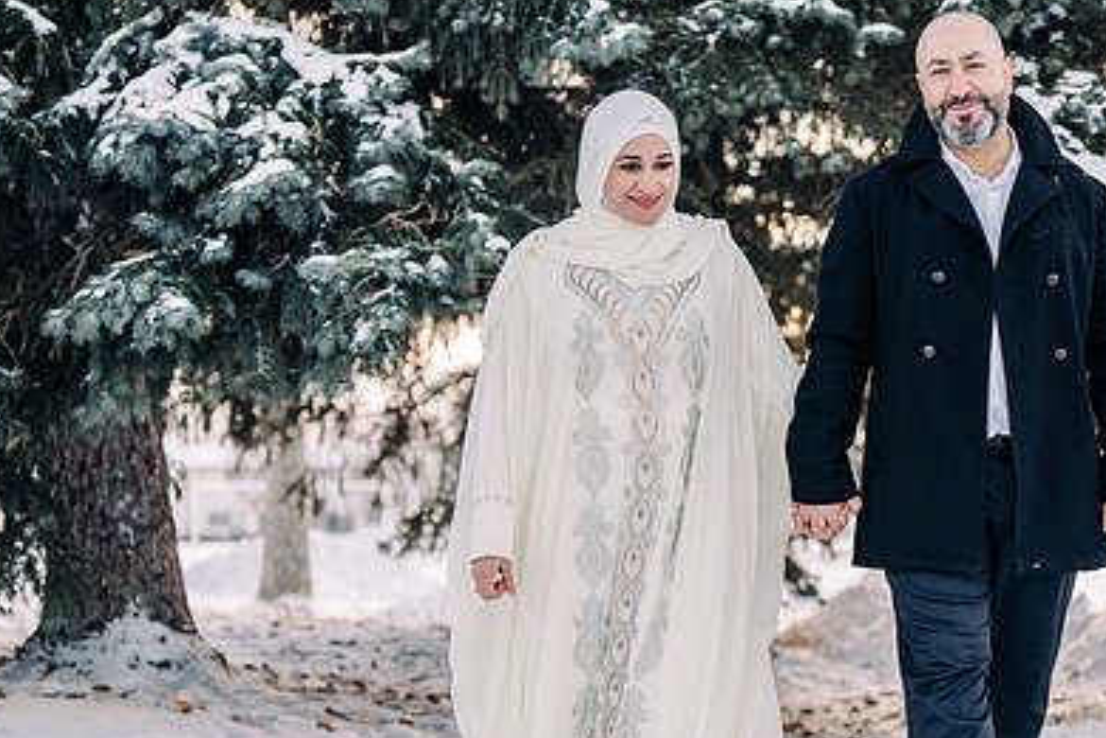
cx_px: 783
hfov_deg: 19.5
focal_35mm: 104
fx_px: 3195
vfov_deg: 13.2
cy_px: 416
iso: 100
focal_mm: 70
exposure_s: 1/125
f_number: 2.8
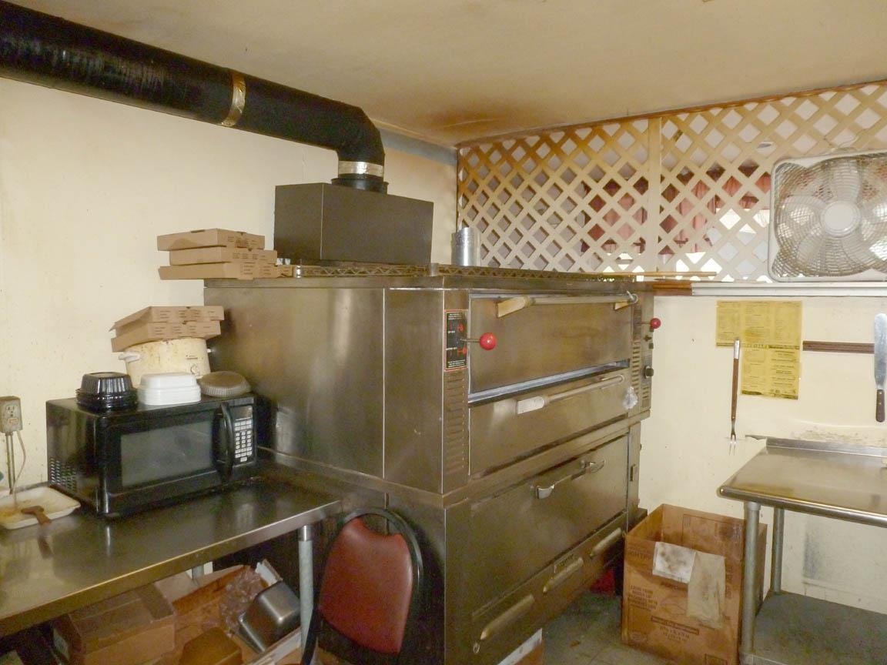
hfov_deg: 71.6
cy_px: 332
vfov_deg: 56.8
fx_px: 615
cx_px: 444
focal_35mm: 24
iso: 400
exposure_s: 1/60
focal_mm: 4.3
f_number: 3.3
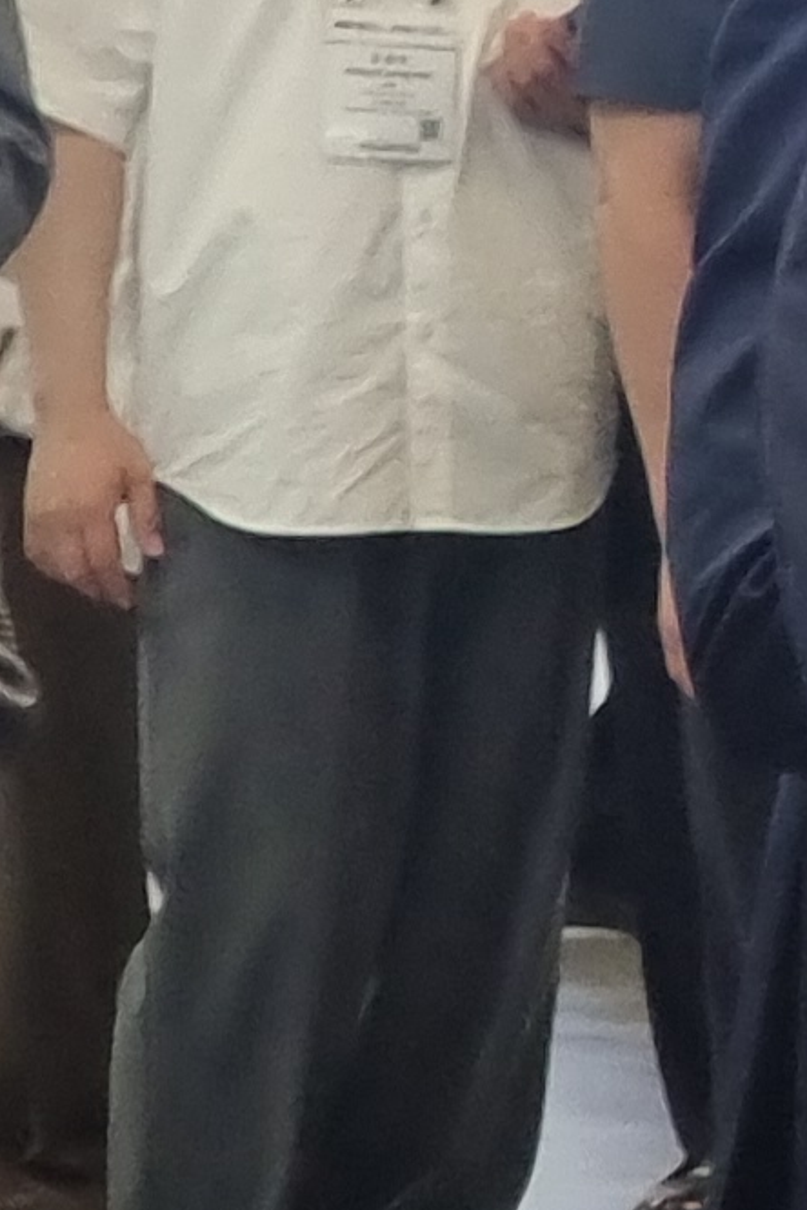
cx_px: 3226
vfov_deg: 4.6
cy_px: -223
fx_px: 15130
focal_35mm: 450
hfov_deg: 3.0
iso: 125
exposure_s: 1/60
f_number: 2.4
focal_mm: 9
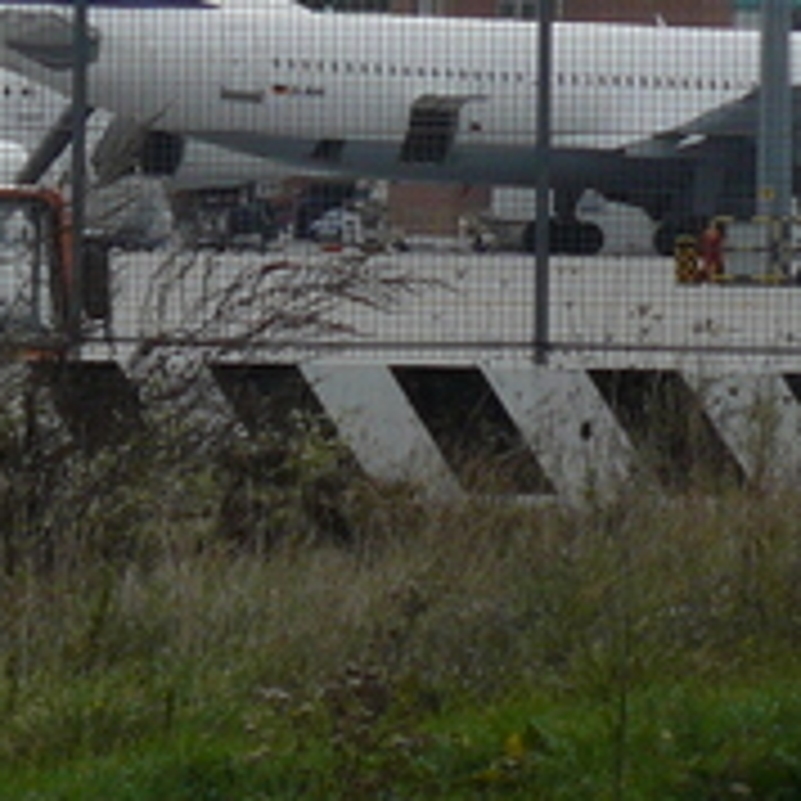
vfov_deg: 3.0
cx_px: -414
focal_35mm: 584
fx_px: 15289
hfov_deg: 3.0
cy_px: 14
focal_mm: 24.6
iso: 100
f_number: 3.3
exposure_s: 1/400
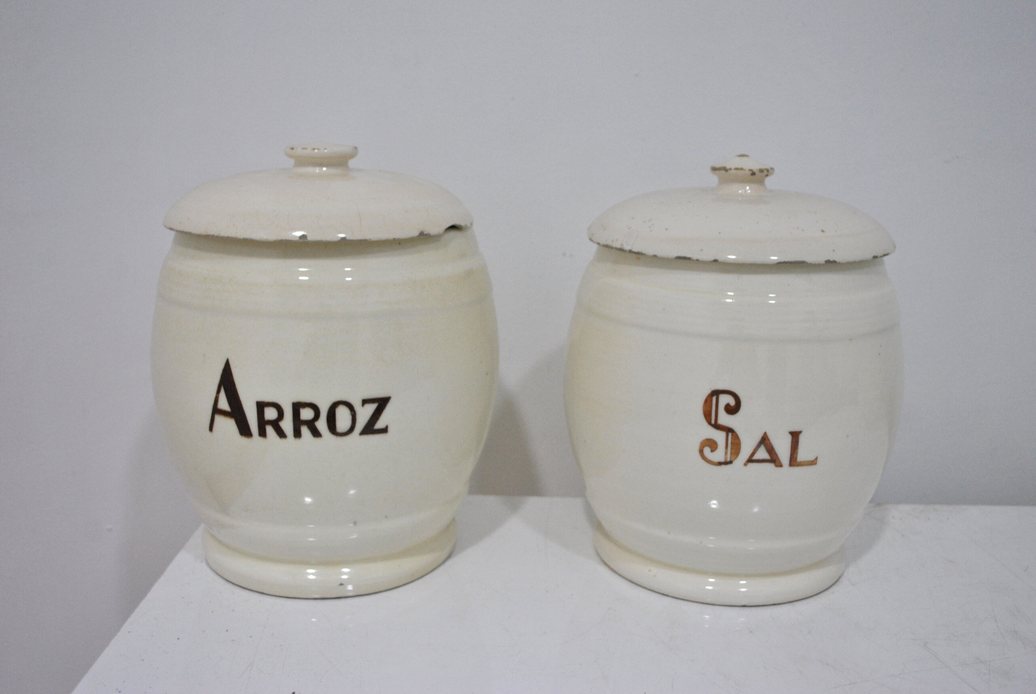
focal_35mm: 36
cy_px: 347
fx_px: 1037
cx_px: 518
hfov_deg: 53.1
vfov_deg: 37.0
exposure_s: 1/60
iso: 400
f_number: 4
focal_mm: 24
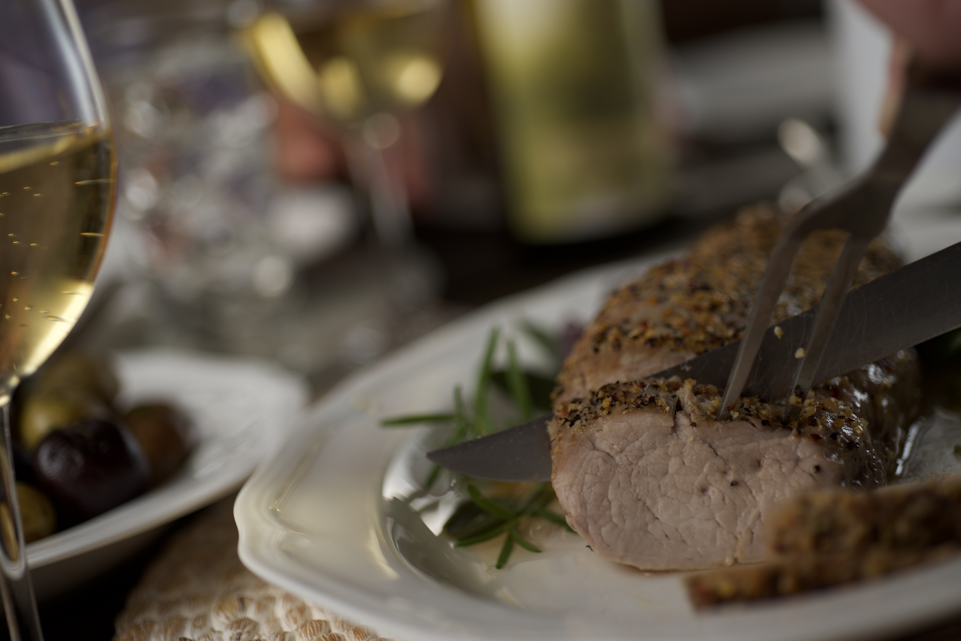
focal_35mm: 60
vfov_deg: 22.6
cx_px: 480
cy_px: 320
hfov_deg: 33.4
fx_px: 1602
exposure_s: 1/125
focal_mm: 60
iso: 100
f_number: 3.2
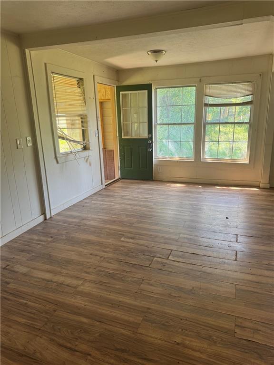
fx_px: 253
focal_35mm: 24
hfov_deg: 56.8
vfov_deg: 71.6
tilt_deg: -13.2
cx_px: 137
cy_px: 182
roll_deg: +1.9
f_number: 1.78
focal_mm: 6.76
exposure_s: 1/121
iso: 125
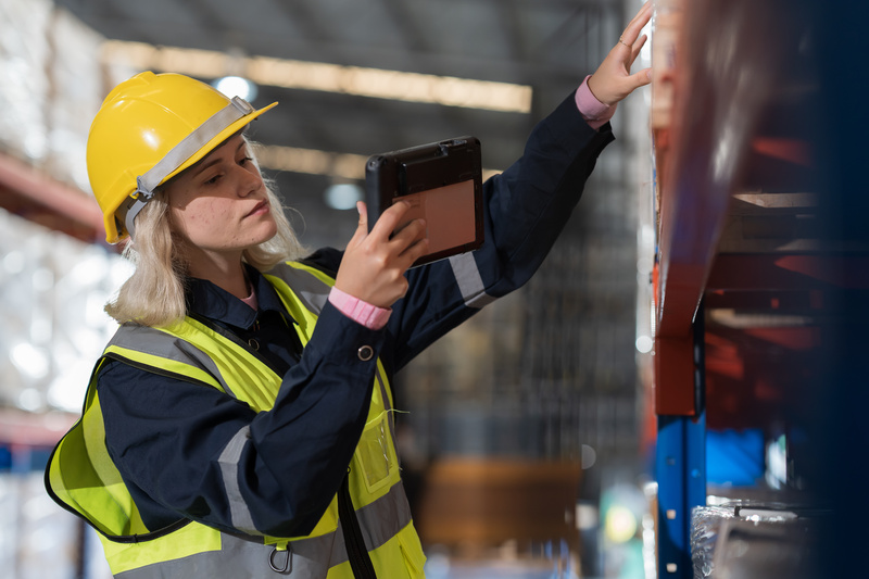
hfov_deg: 23.9
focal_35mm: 85
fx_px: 2051
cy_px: 290
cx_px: 434
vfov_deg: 16.1
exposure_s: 1/160
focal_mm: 85
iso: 1000
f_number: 2.5
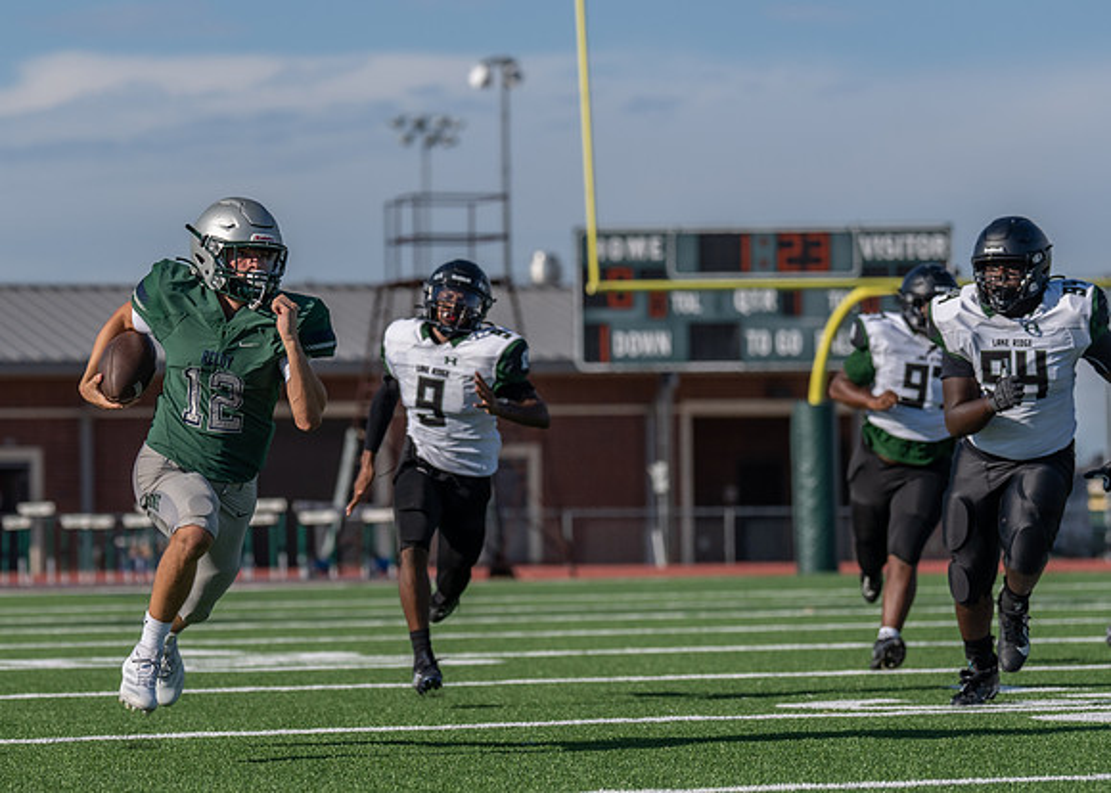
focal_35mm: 181
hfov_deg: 11.1
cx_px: 257
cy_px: 426
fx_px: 5717
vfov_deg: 7.9
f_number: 2.8
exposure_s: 1/3200
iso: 100
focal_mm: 115
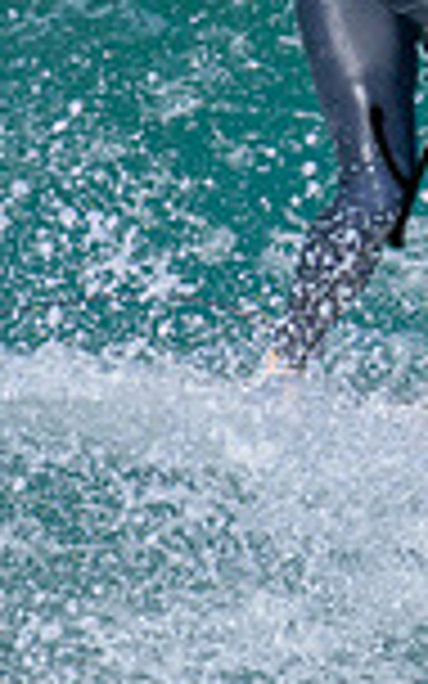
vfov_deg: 0.7
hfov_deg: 0.4
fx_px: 55970
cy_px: 130
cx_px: 1052
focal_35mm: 2999
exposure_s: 1/2000
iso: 500
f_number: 8
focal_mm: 560
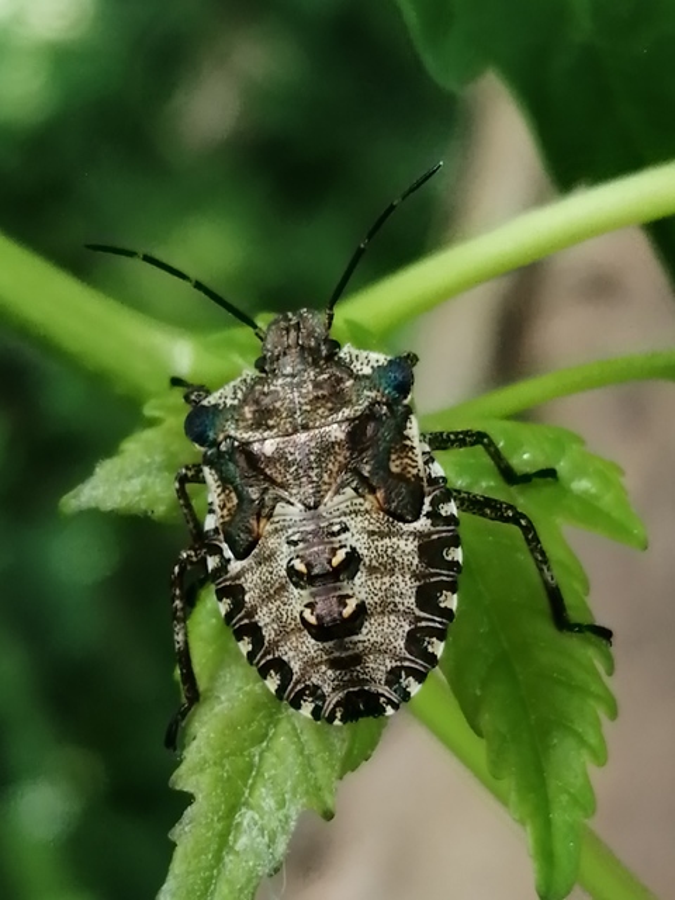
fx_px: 2704
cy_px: 450
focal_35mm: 104
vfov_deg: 18.9
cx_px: 338
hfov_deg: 14.2
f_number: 1.8
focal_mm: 3.46
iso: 50
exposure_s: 1/90
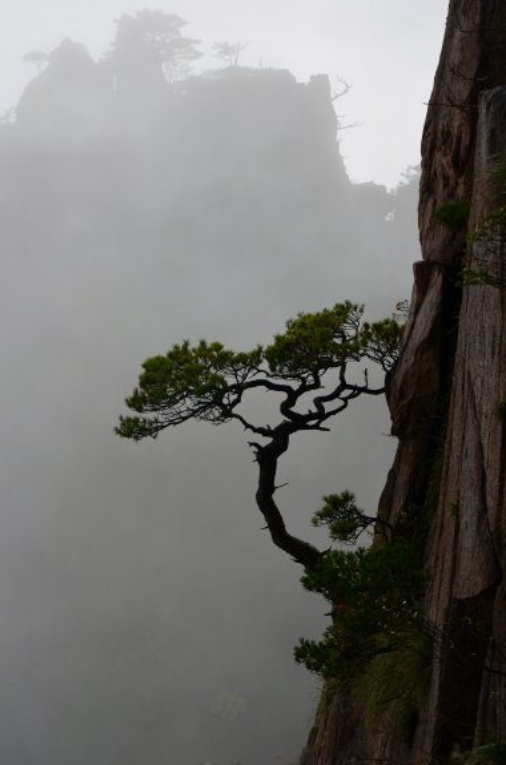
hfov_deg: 13.7
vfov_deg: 20.7
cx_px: 242
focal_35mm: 99
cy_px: 363
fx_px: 2100
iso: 100
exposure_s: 1/250
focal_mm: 62
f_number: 8
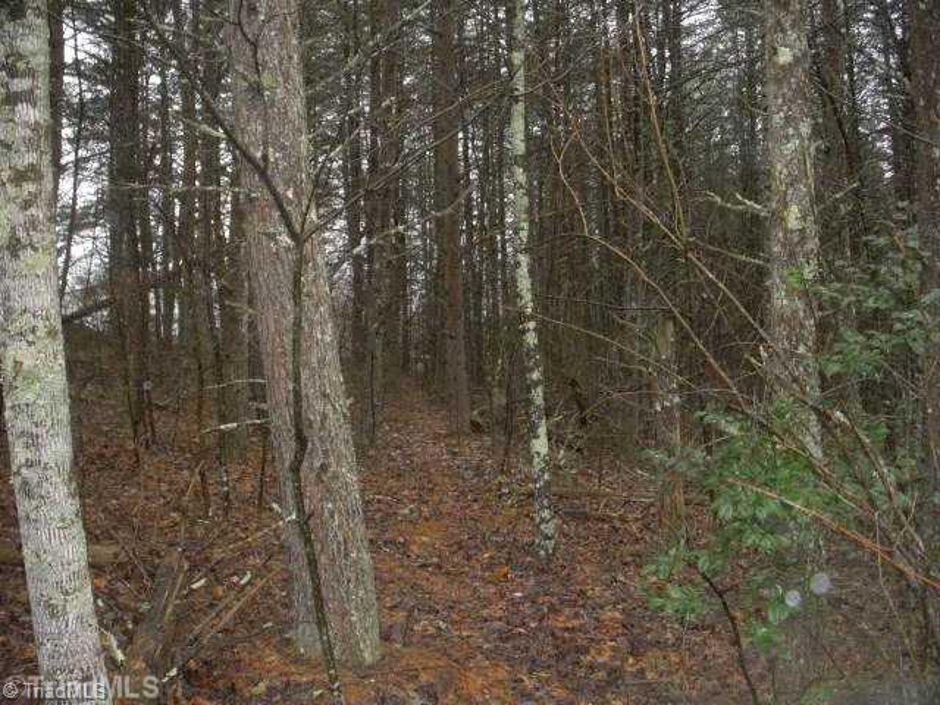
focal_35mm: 38
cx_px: 470
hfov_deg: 49.0
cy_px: 352
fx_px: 1032
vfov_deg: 37.7
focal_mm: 6.3
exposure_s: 1/250
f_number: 3.3
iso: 800
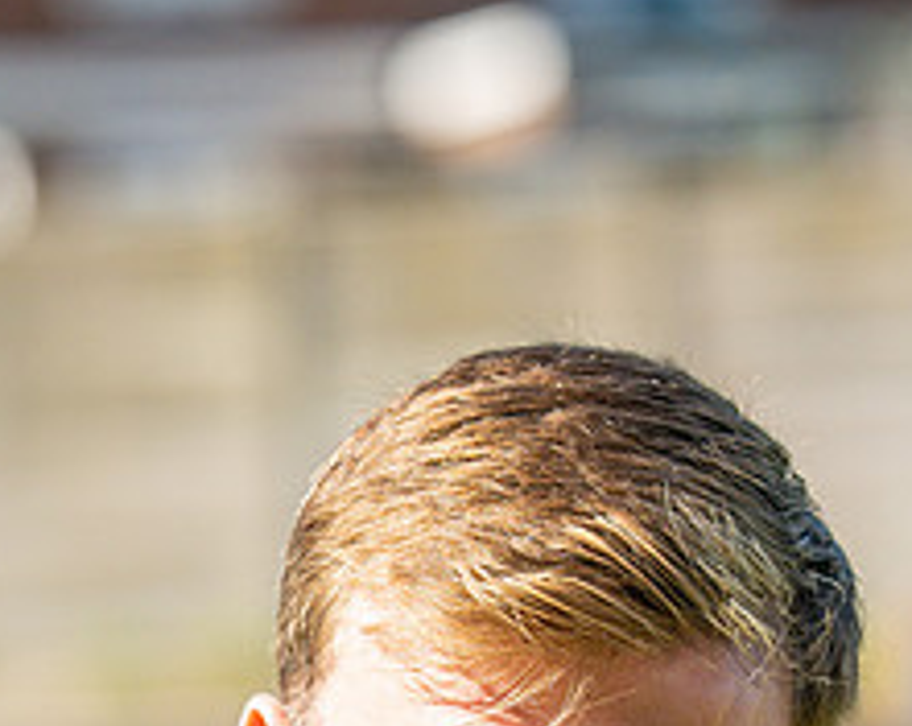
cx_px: 116
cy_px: 908
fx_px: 15655
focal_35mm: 581
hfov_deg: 3.3
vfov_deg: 2.7
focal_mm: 135
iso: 200
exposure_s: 1/1250
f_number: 4
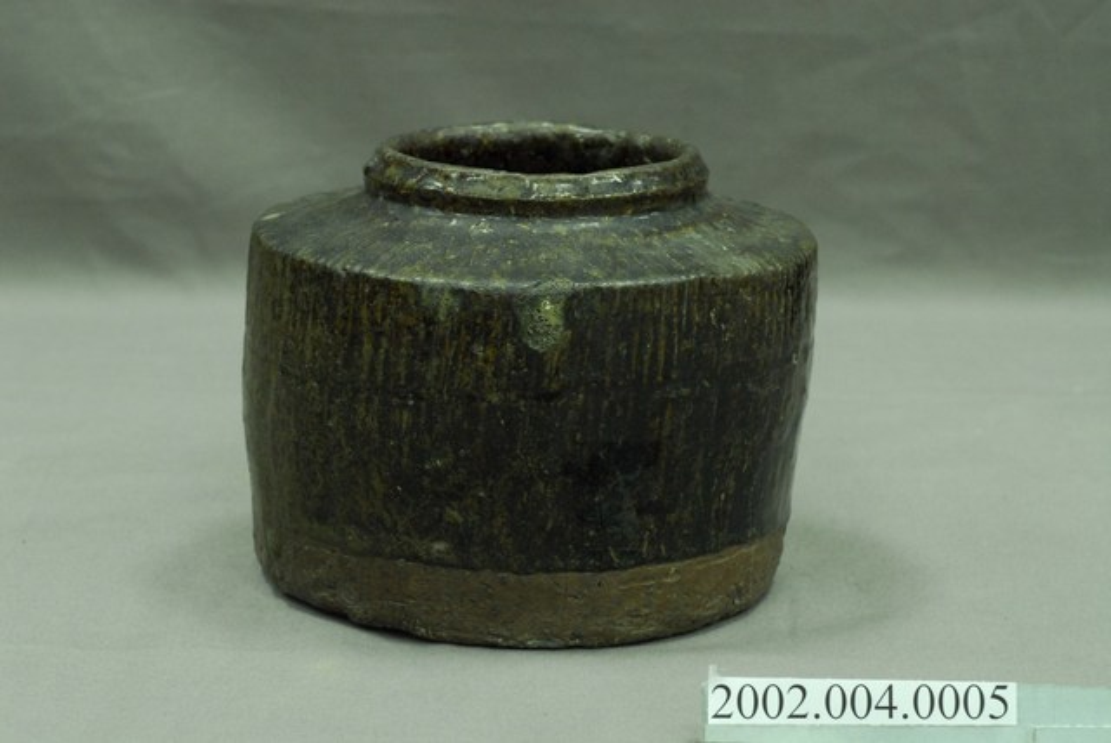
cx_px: 556
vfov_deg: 15.2
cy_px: 372
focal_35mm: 90
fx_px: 2780
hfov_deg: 22.6
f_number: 10
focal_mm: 60
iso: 1000
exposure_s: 1/10
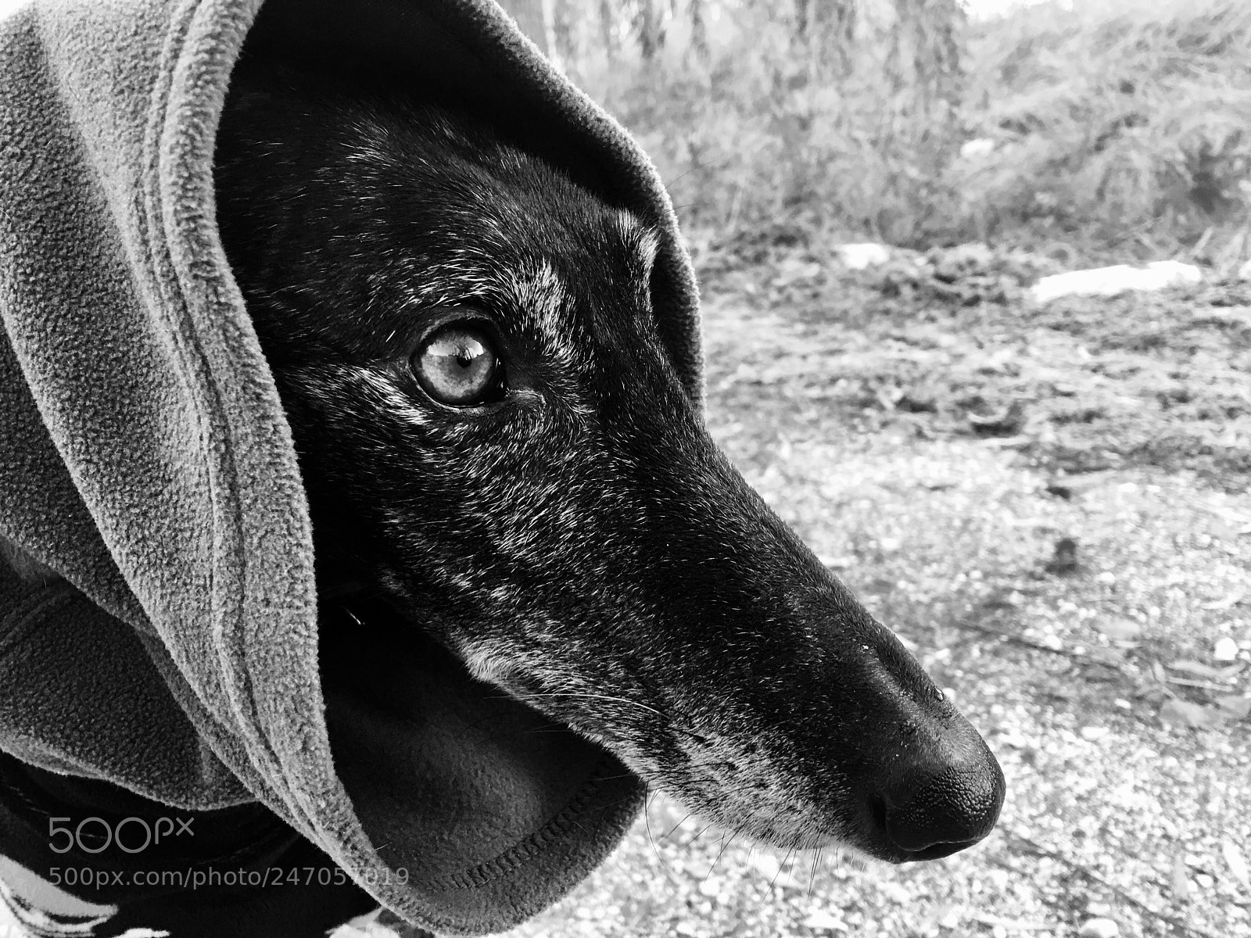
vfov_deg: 48.2
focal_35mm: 29
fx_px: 1048
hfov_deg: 61.7
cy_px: 469
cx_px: 626
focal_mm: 4.15
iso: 40
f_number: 2.2
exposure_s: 1/33
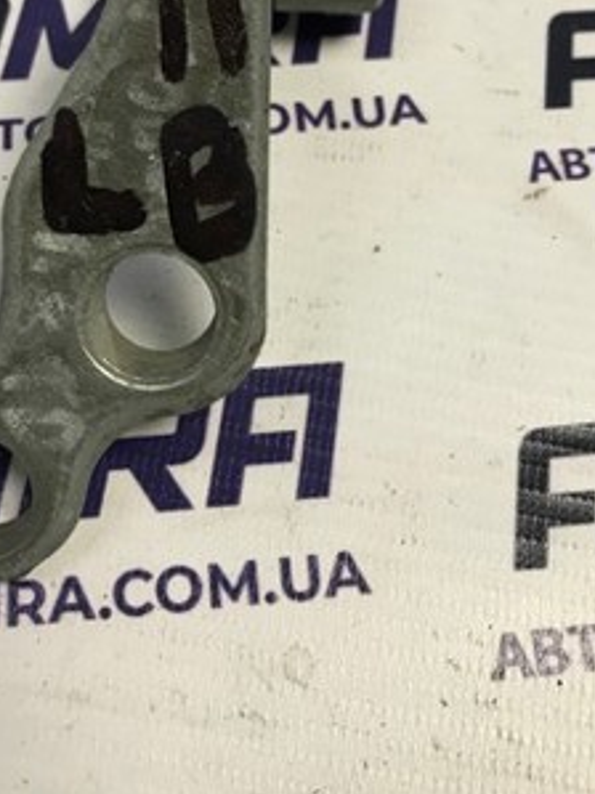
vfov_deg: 40.5
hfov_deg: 32.1
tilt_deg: -62.5
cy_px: 167
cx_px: 255
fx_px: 1032
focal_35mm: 45
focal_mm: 3.99
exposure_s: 1/33
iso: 40
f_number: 1.8
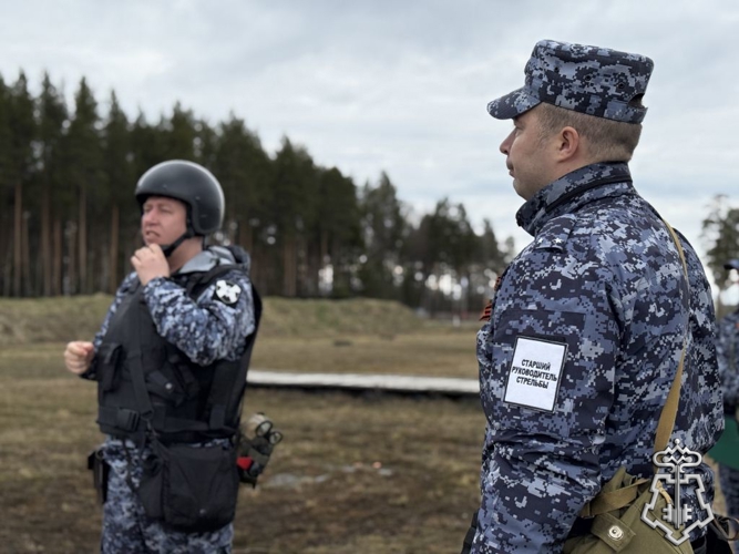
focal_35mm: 48
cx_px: 370
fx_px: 1025
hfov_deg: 39.7
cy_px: 277
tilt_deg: +1.3
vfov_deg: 30.3
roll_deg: -0.5
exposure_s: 1/4587
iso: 64
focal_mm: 6.76
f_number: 1.78
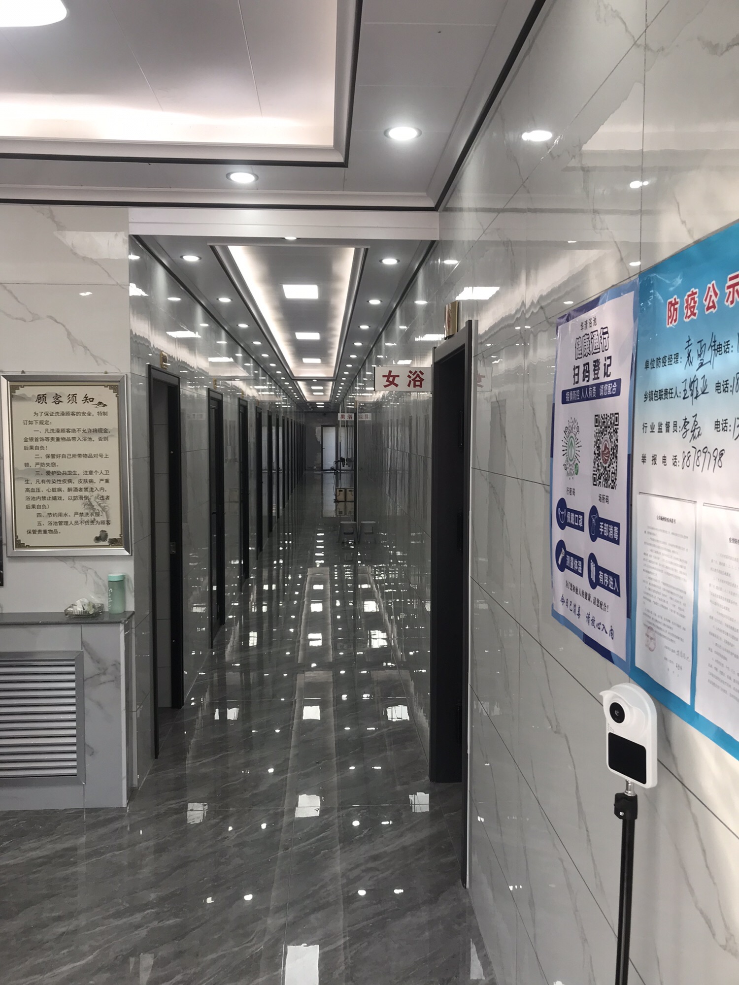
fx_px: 797
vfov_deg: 63.4
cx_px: 370
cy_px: 492
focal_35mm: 28
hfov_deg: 49.7
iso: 20
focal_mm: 3.99
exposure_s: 1/107
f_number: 1.8
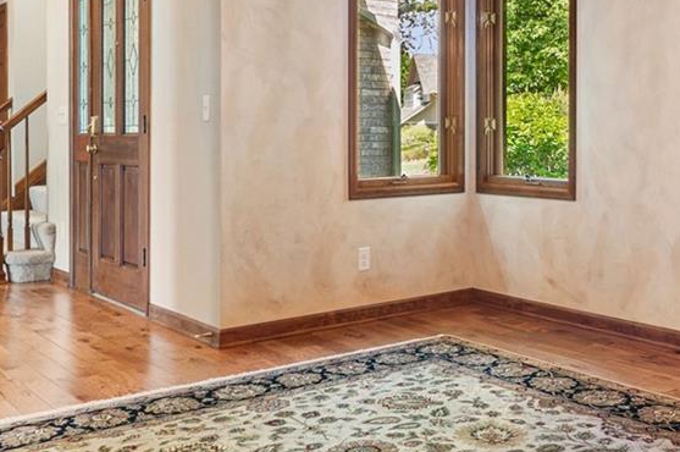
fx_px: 895
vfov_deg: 28.0
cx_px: 519
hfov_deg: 40.3
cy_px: 131
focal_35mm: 47
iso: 100
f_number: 4
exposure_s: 2.5
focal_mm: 16.5
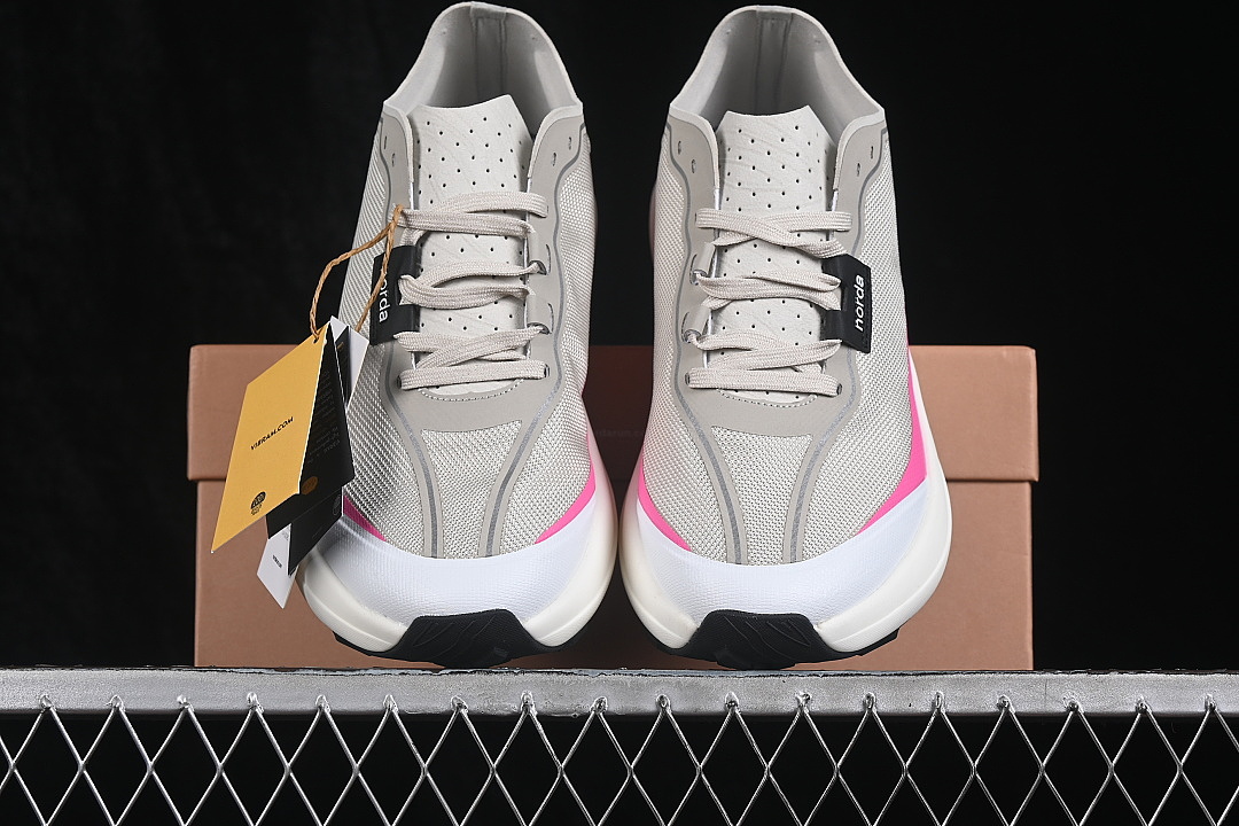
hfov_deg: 27.0
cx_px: 620
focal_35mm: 75
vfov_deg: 18.2
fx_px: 2581
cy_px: 413
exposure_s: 1/80
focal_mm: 50
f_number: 8
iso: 160
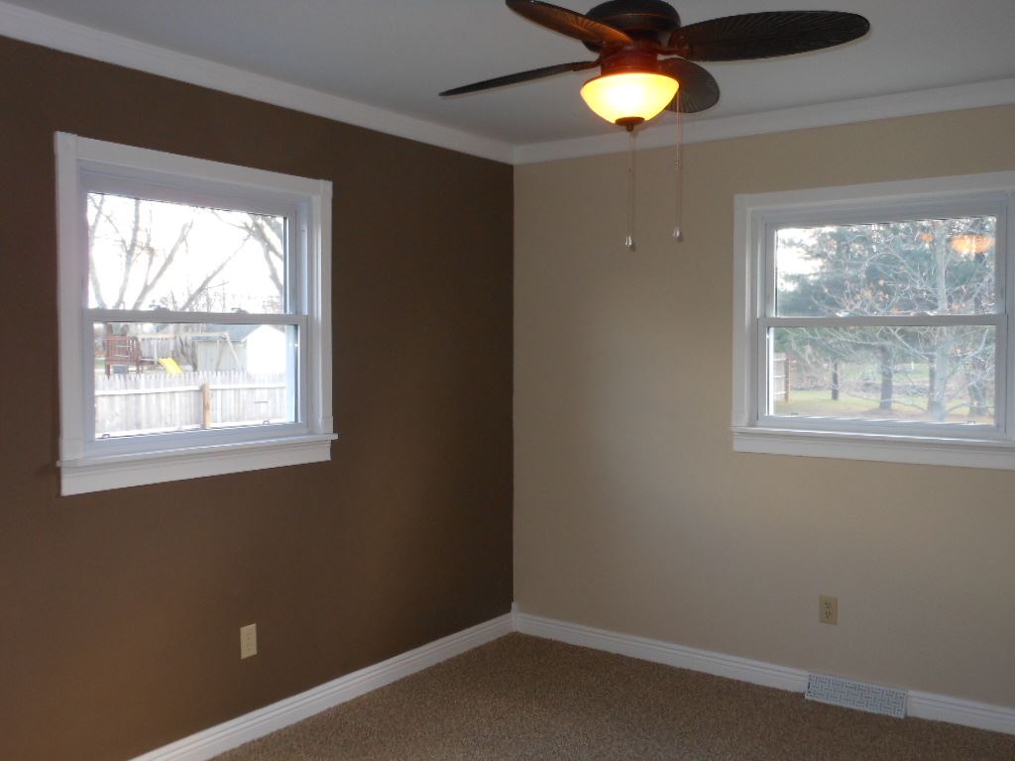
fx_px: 968
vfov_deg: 42.9
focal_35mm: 33
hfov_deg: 55.4
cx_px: 508
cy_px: 380
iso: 200
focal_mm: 5.9
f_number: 4
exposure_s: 1/25
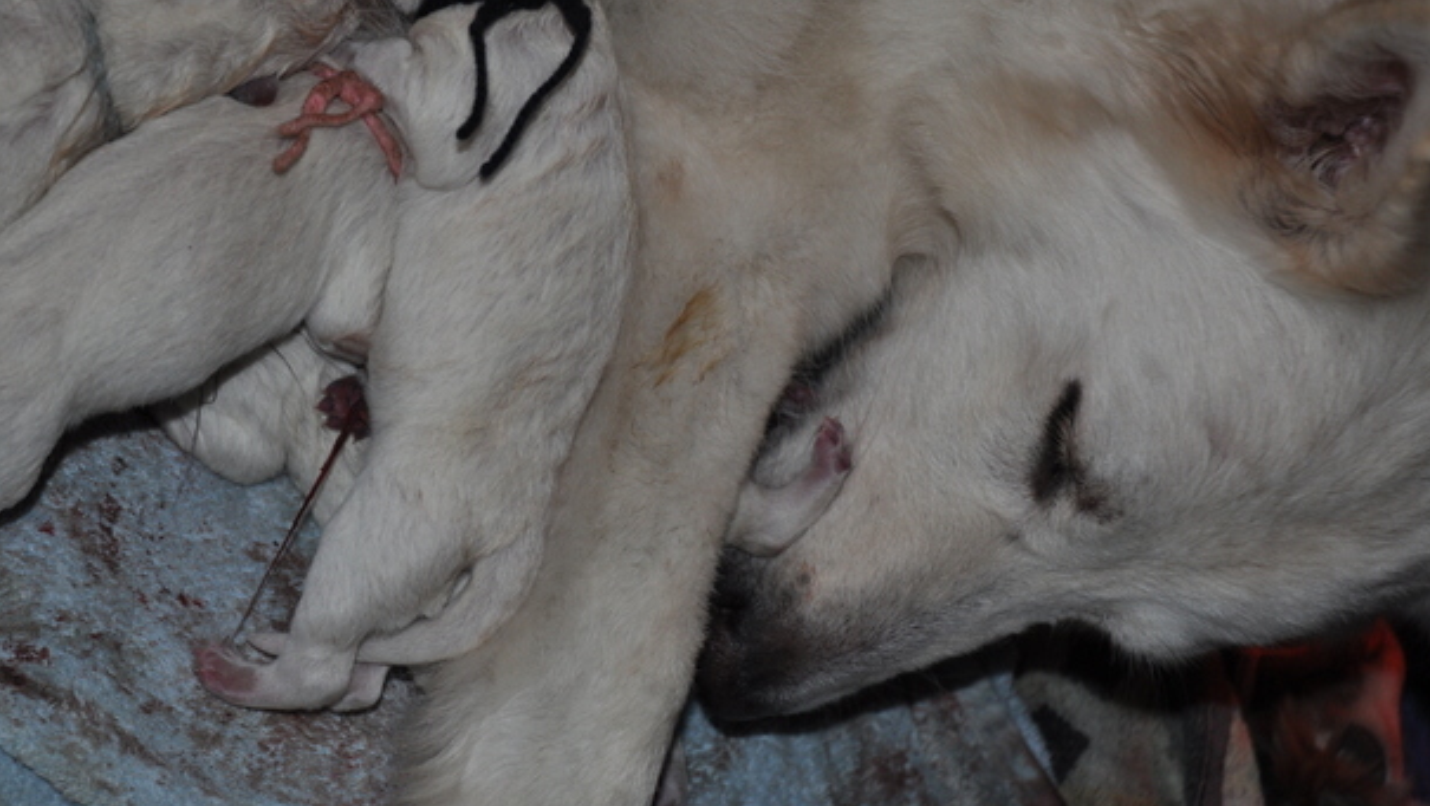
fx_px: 2769
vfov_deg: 16.6
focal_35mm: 73
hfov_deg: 28.9
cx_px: 678
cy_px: 351
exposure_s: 1/60
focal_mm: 44
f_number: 4.2
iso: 500
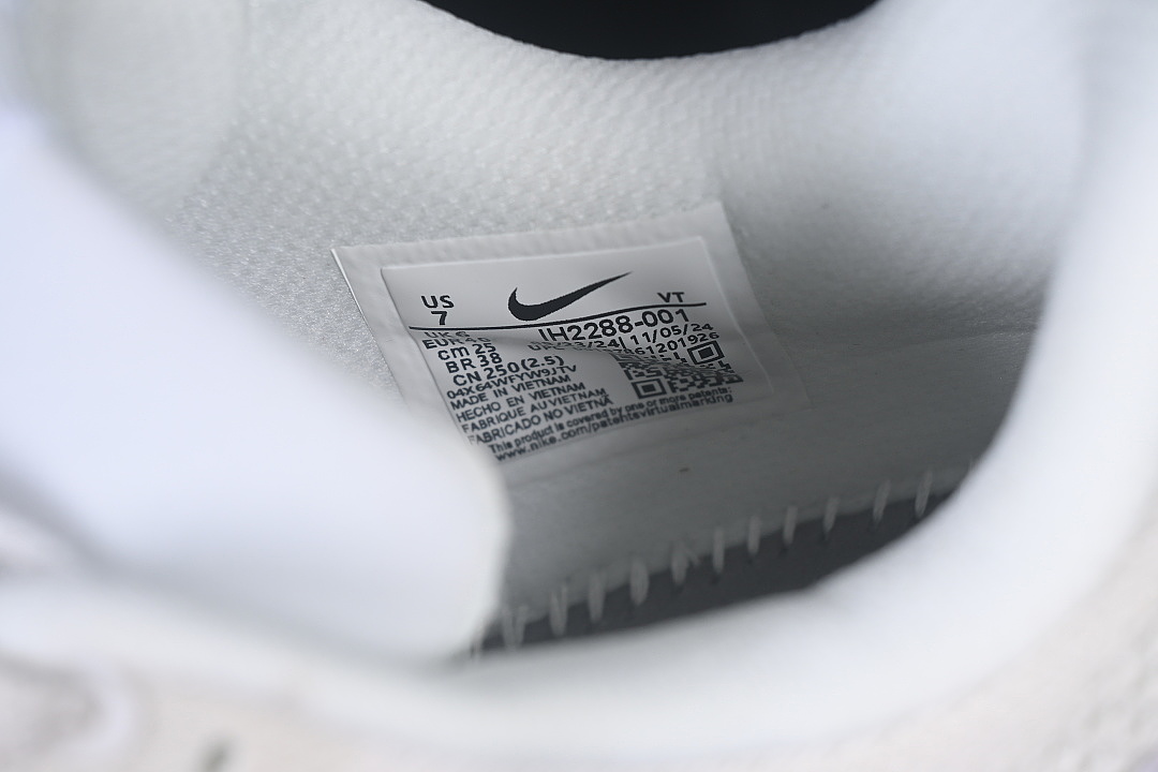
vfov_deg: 18.2
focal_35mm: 75
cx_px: 579
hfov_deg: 27.0
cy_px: 386
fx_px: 2412
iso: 160
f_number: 7.1
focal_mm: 50
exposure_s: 1/80
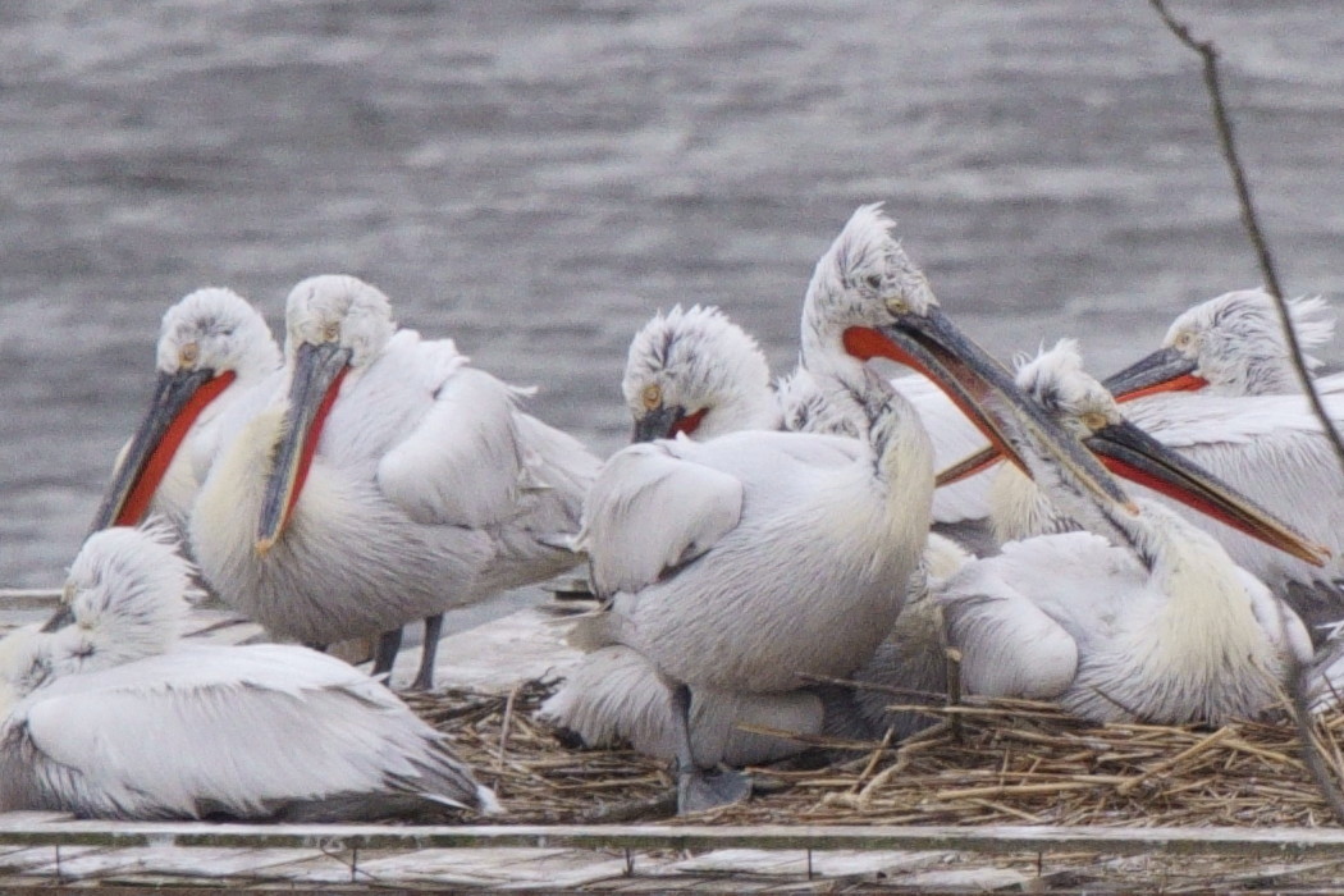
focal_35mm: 600
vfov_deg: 2.3
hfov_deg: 3.4
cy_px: 448
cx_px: 672
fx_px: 22398
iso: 1000
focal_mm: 600
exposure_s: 1/2000
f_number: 6.3
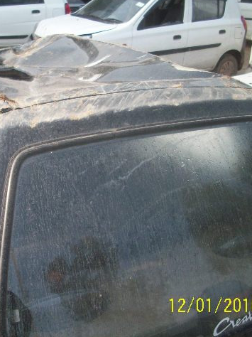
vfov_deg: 38.2
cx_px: 65
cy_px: 168
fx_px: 486
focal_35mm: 50
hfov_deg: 28.7
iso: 80
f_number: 2.8
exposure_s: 1/412
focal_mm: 6.2
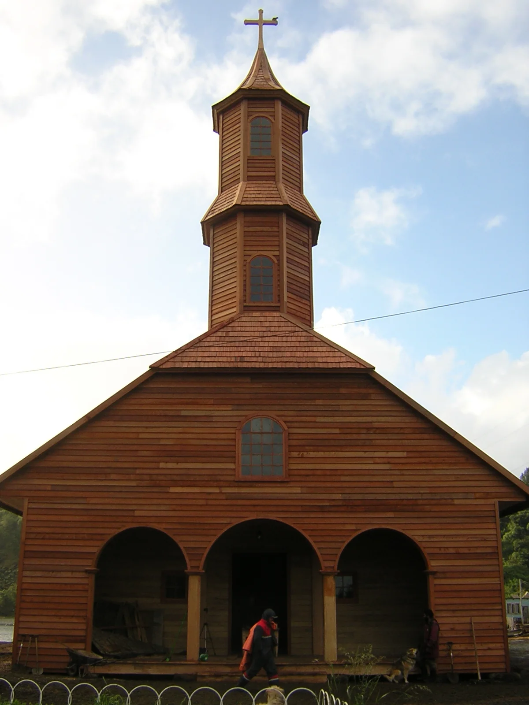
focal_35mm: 36
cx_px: 264
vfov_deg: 51.4
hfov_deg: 39.7
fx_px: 734
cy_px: 352
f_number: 5.2
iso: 100
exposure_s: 1/143
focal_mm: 4.7
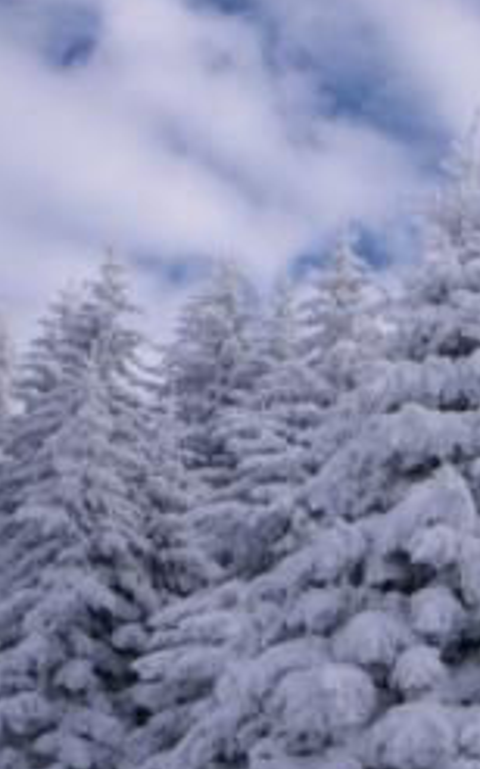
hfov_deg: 13.2
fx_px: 2055
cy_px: 364
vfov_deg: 21.2
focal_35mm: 98
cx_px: 461
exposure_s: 1/400
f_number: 5.3
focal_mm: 9.1
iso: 64
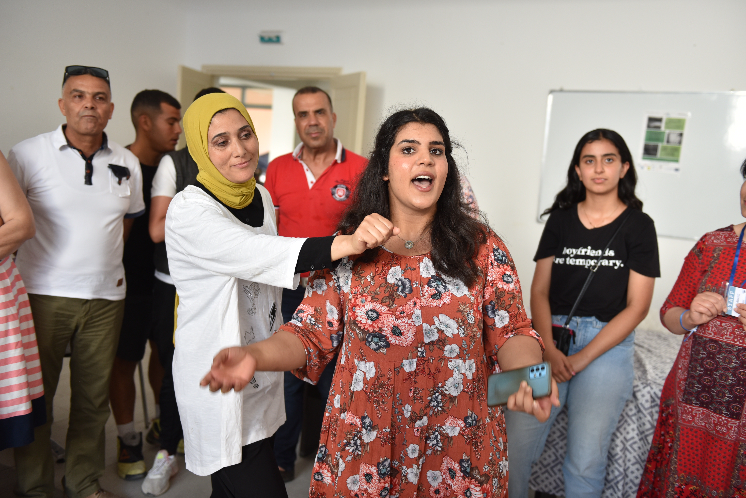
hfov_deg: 53.1
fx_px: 746
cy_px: 249
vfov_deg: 36.9
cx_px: 373
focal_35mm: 36
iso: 320
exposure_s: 1/80
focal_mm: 36
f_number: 2.8
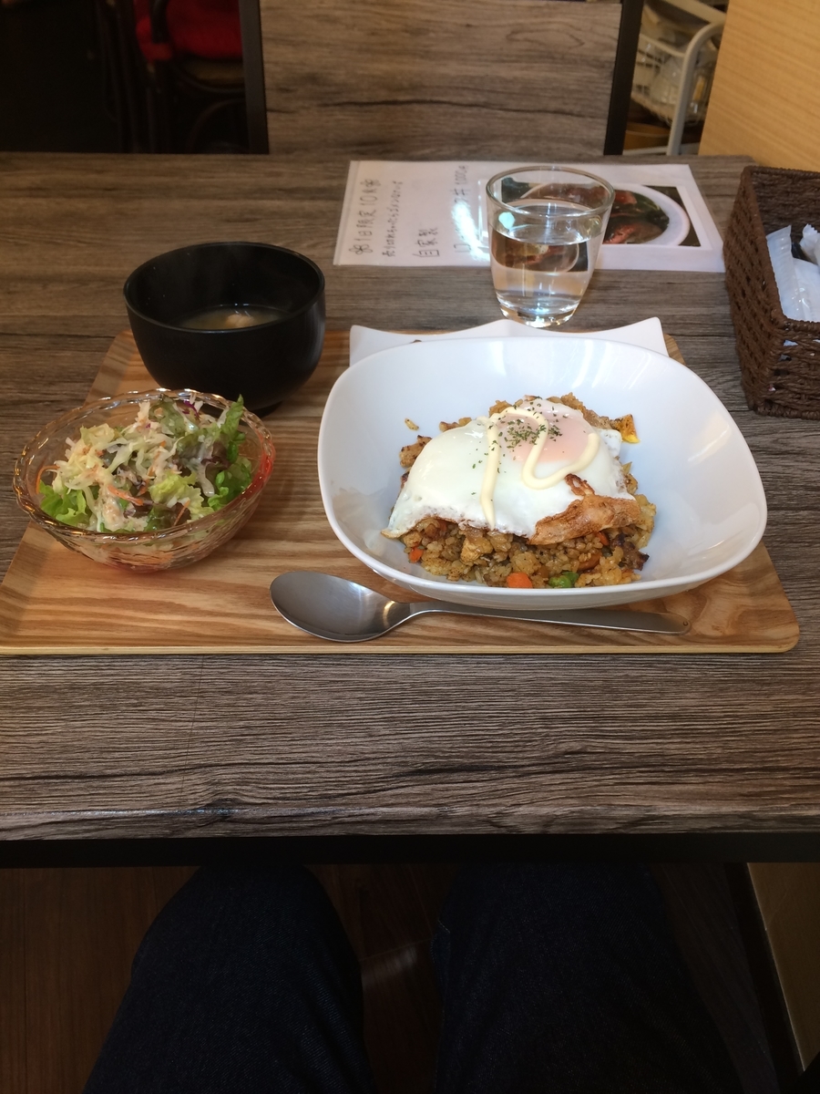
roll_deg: +2.0
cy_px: 547
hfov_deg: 48.2
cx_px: 410
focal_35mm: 29
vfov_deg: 61.7
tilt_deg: -42.4
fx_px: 916
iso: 40
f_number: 2.2
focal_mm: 4.15
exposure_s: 1/30
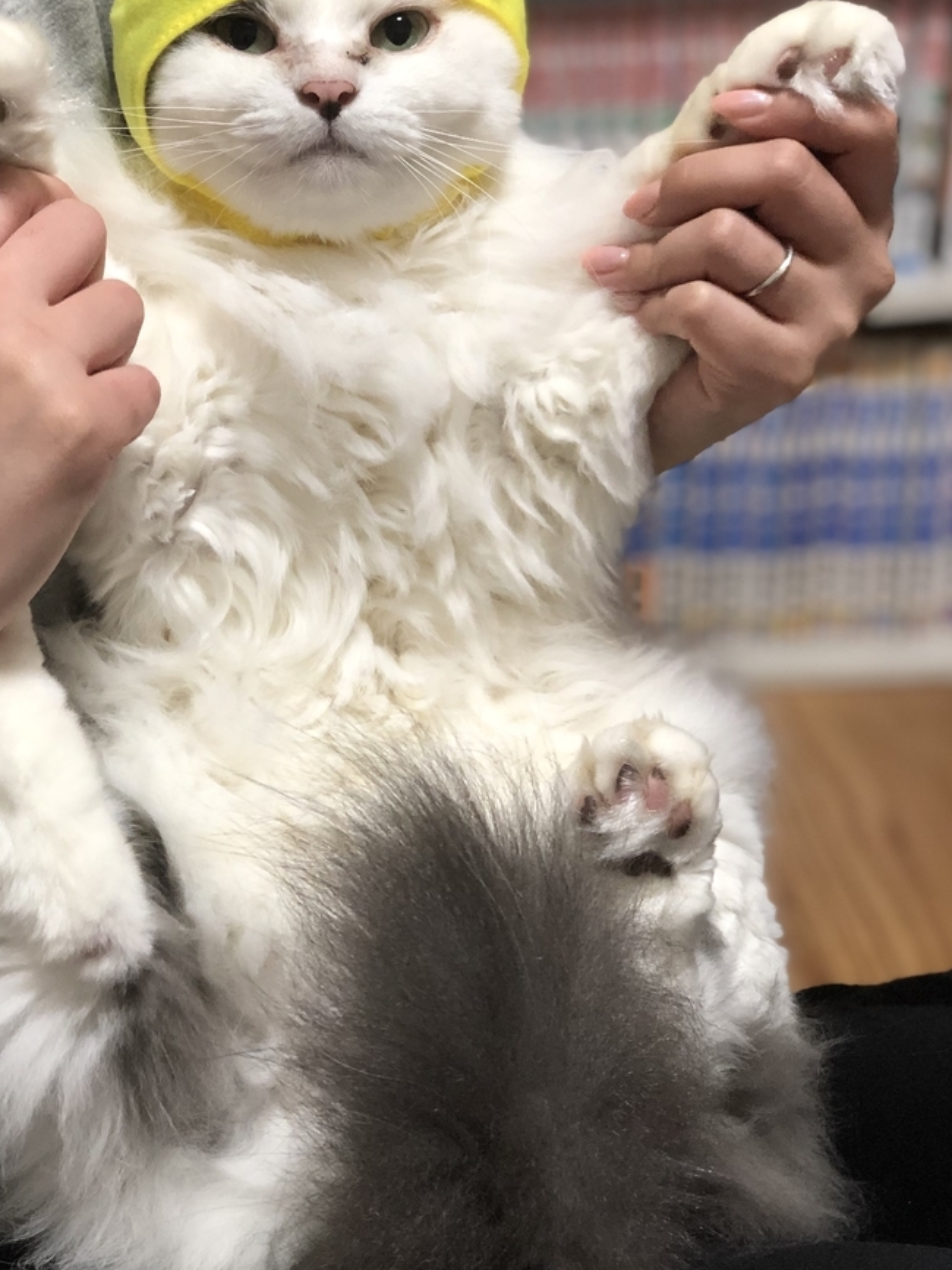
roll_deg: +0.3
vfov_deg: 27.0
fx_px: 2641
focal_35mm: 72
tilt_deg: -19.4
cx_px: 309
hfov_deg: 20.4
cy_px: 558
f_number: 2.4
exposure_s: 1/30
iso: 100
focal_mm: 6
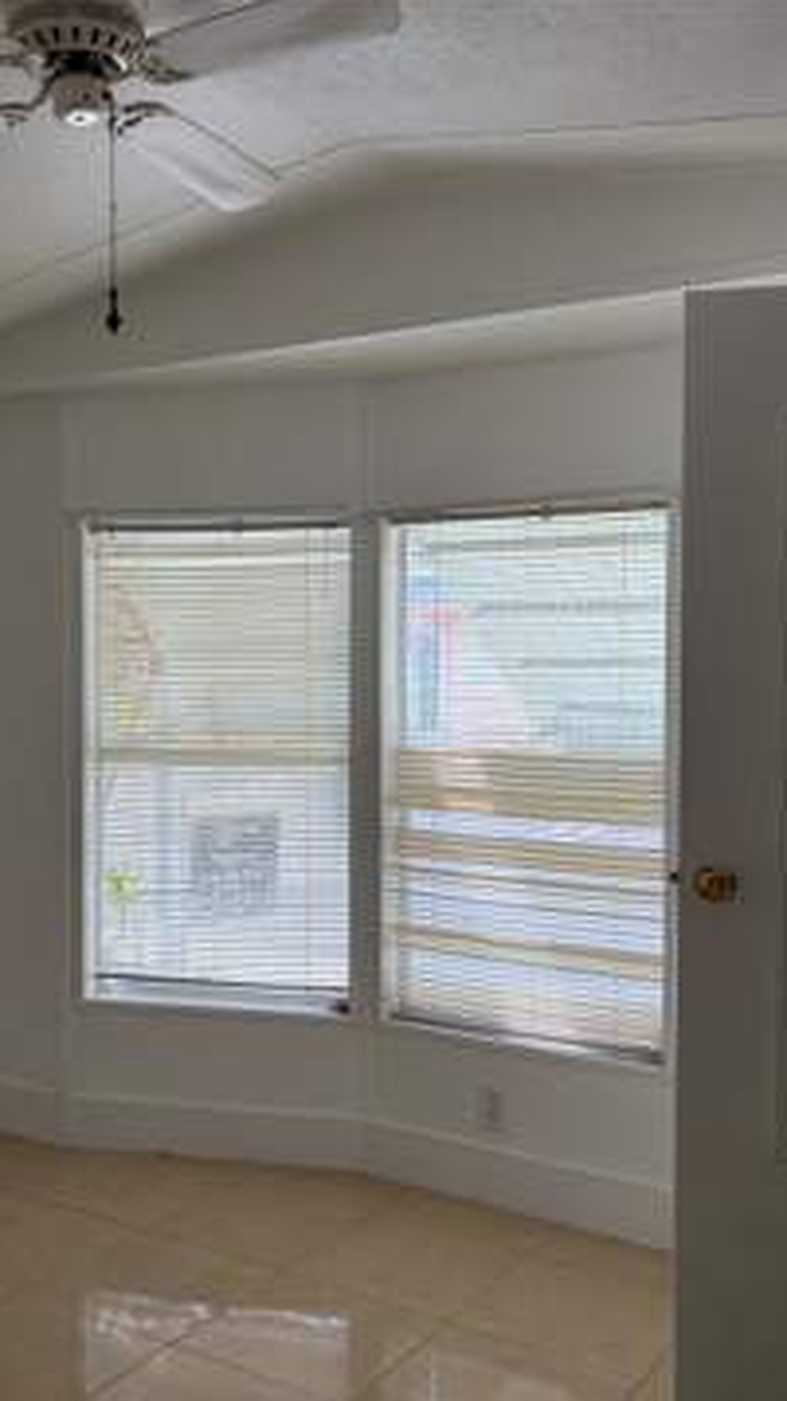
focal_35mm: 38
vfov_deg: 52.8
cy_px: 700
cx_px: 243
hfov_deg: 30.8
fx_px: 1412
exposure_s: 1/591
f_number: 1.6
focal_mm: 5.96
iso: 64
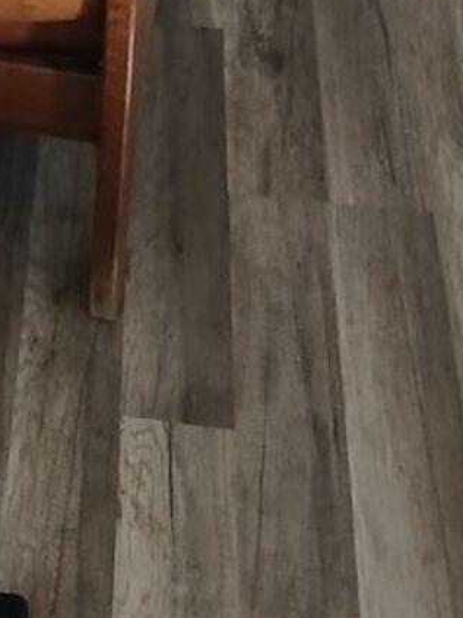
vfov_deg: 22.1
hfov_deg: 16.5
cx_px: -221
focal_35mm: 82
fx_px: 1463
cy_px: -119
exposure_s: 1/16.7
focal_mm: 3.98
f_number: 1.8
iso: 1250
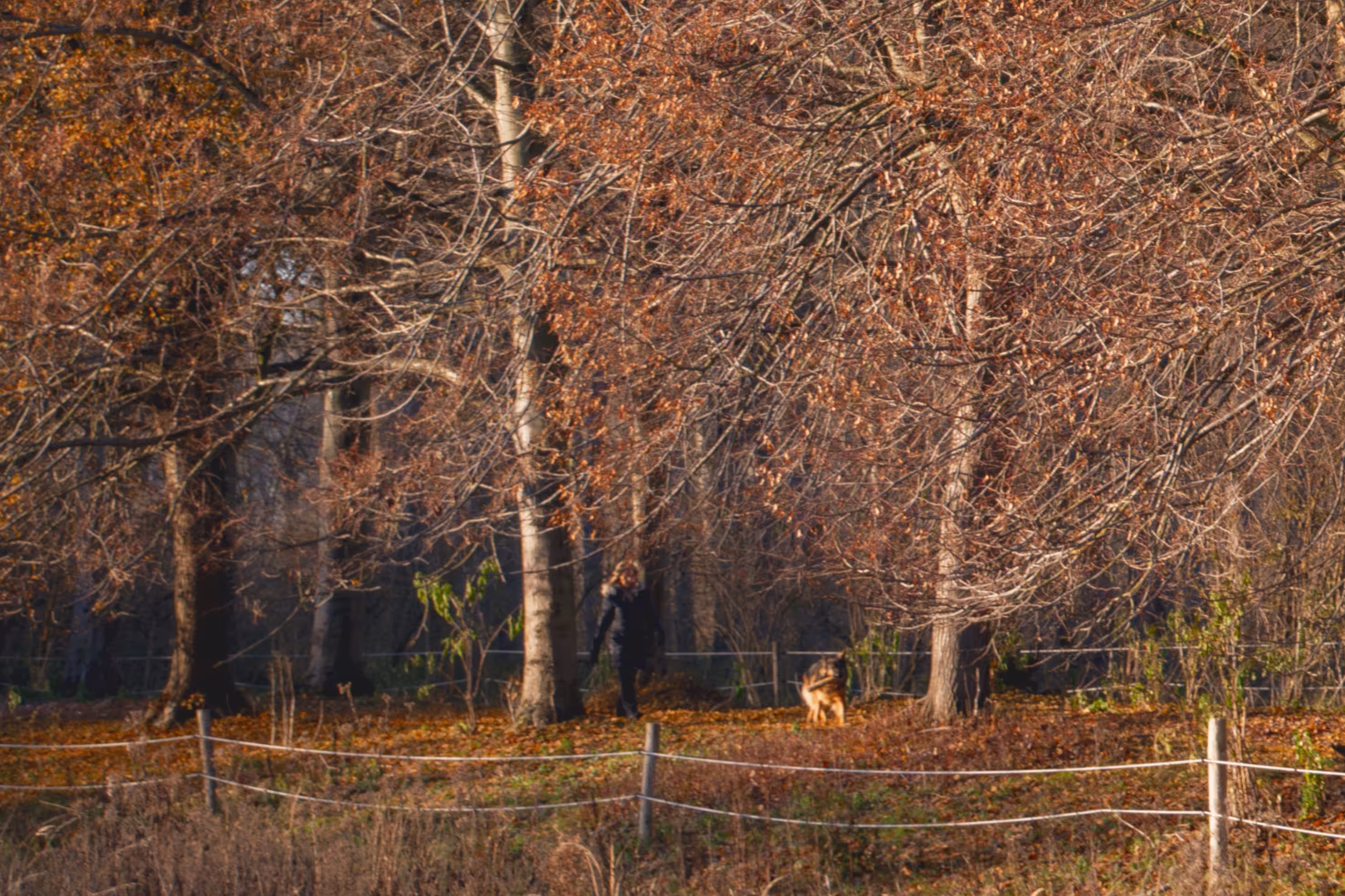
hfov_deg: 8.6
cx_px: 1300
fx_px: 8929
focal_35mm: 239
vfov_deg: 5.7
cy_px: 95
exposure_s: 1/200
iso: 200
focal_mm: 78
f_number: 7.1
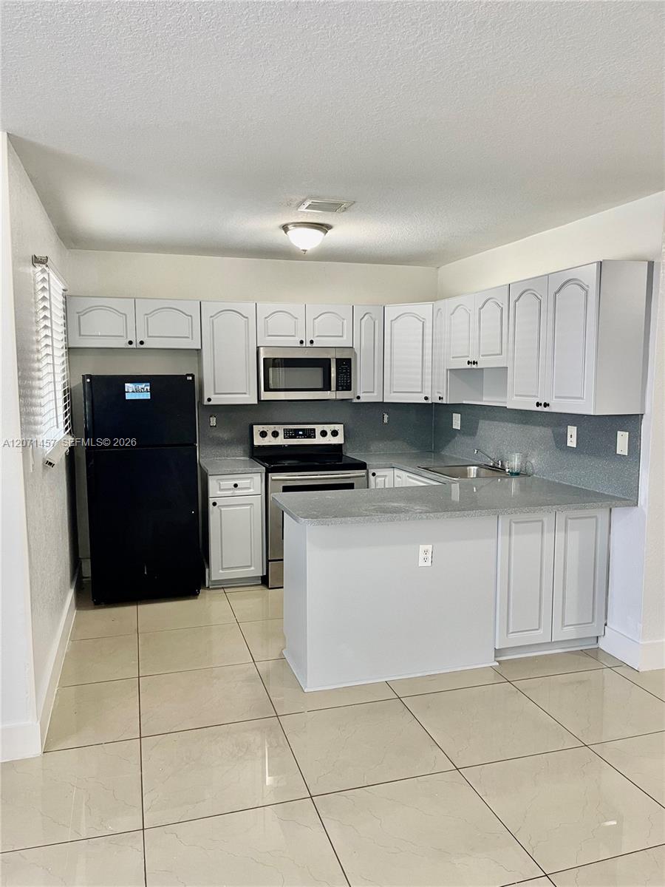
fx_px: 640
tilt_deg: -6.3
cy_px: 444
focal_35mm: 25
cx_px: 332
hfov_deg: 54.9
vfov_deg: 69.4
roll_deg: +0.6
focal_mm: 5.1
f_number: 1.6
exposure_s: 1/60
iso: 125
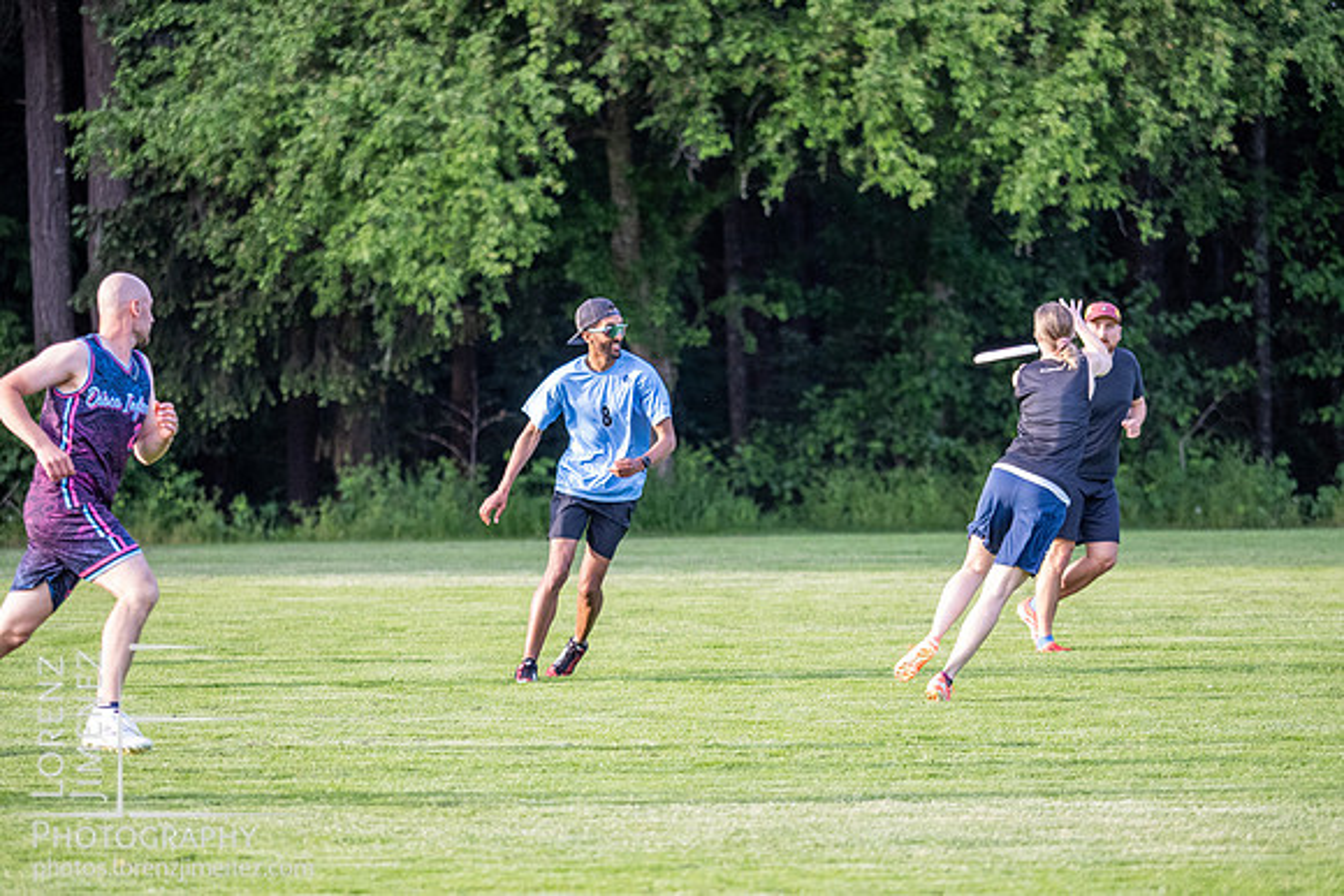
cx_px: 672
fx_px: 11651
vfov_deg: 4.4
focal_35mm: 312
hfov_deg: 6.6
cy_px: 479
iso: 1000
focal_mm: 150
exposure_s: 1/1000
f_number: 2.8
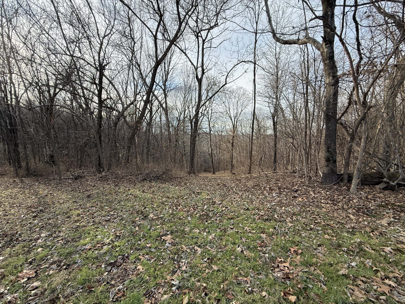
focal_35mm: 14
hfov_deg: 102.1
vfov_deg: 85.7
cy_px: 152
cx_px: 202
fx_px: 164
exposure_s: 1/506
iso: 64
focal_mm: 2.22
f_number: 2.2
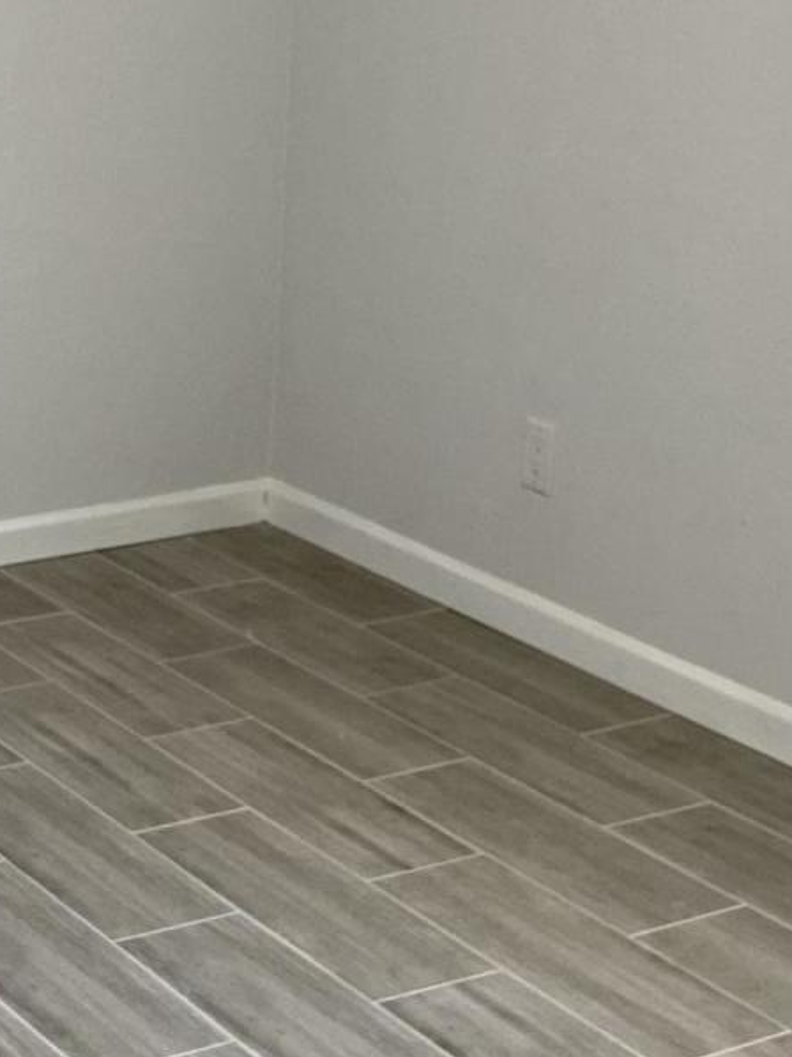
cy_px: 707
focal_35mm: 87
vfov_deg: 22.4
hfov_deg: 16.7
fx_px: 2656
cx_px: 57
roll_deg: +0.0
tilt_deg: -20.7
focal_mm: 4.25
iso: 125
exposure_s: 1/120
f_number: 1.8
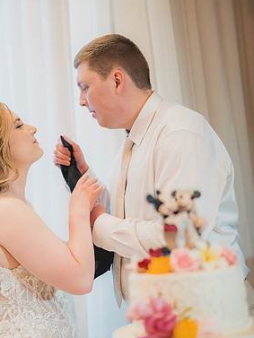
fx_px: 724
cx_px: 48
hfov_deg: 19.7
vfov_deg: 26.3
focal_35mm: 74
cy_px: 169
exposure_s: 1/500
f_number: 1.4
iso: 1250
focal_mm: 50
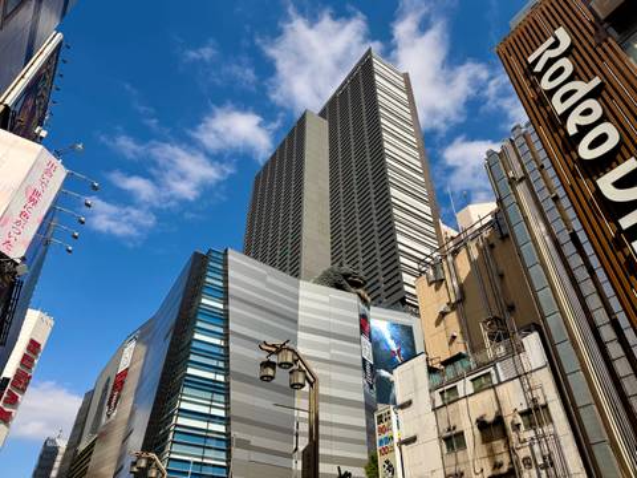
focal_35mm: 24
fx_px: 442
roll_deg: +0.1
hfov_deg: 71.6
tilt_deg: +40.5
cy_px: 239
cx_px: 318
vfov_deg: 56.8
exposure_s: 1/6711
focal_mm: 6.76
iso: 80
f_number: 1.78
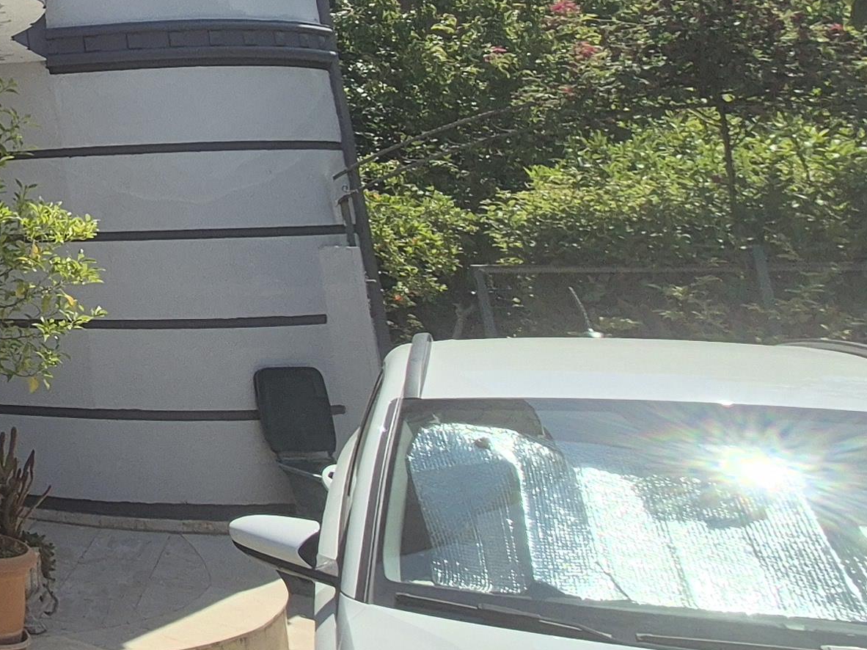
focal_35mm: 44
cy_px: 4
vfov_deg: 30.6
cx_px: -550
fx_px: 1102
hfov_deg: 25.6
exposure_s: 1/2840
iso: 50
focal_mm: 2.2
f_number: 2.2
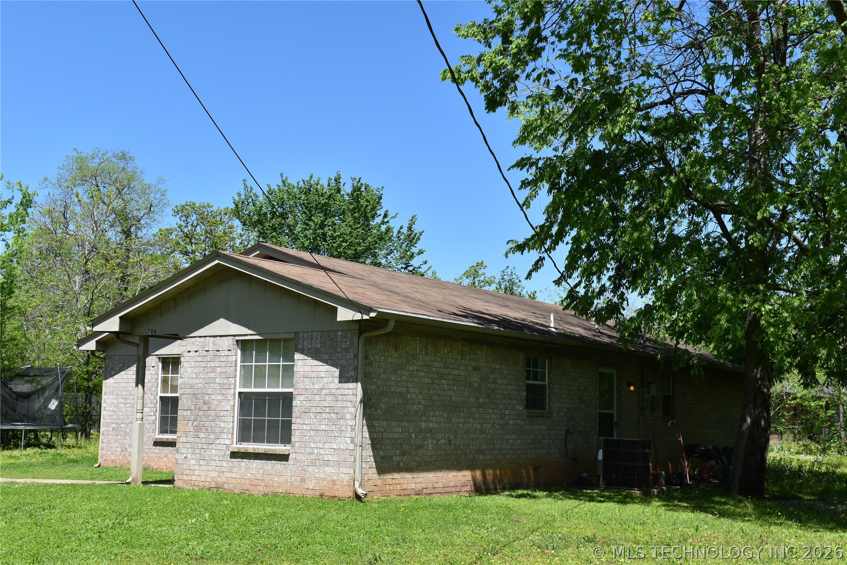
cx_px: 424
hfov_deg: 43.6
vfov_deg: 29.9
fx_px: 1059
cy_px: 282
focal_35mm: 45
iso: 200
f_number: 10
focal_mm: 30
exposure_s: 1/400
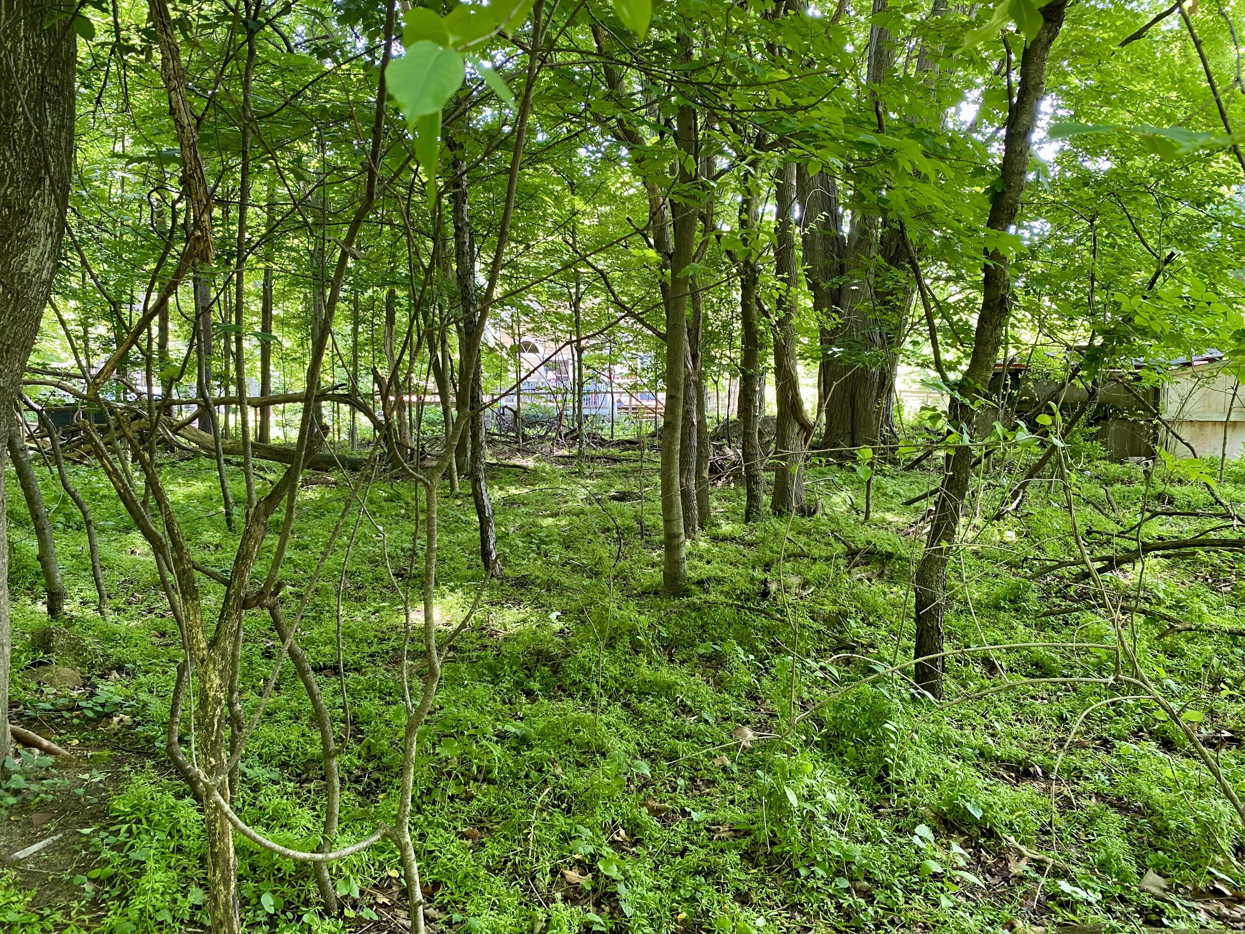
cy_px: 467
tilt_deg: -6.3
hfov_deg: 67.3
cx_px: 622
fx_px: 935
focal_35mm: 26
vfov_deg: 53.1
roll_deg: -0.1
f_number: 1.8
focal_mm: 4.25
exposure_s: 1/74
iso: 125
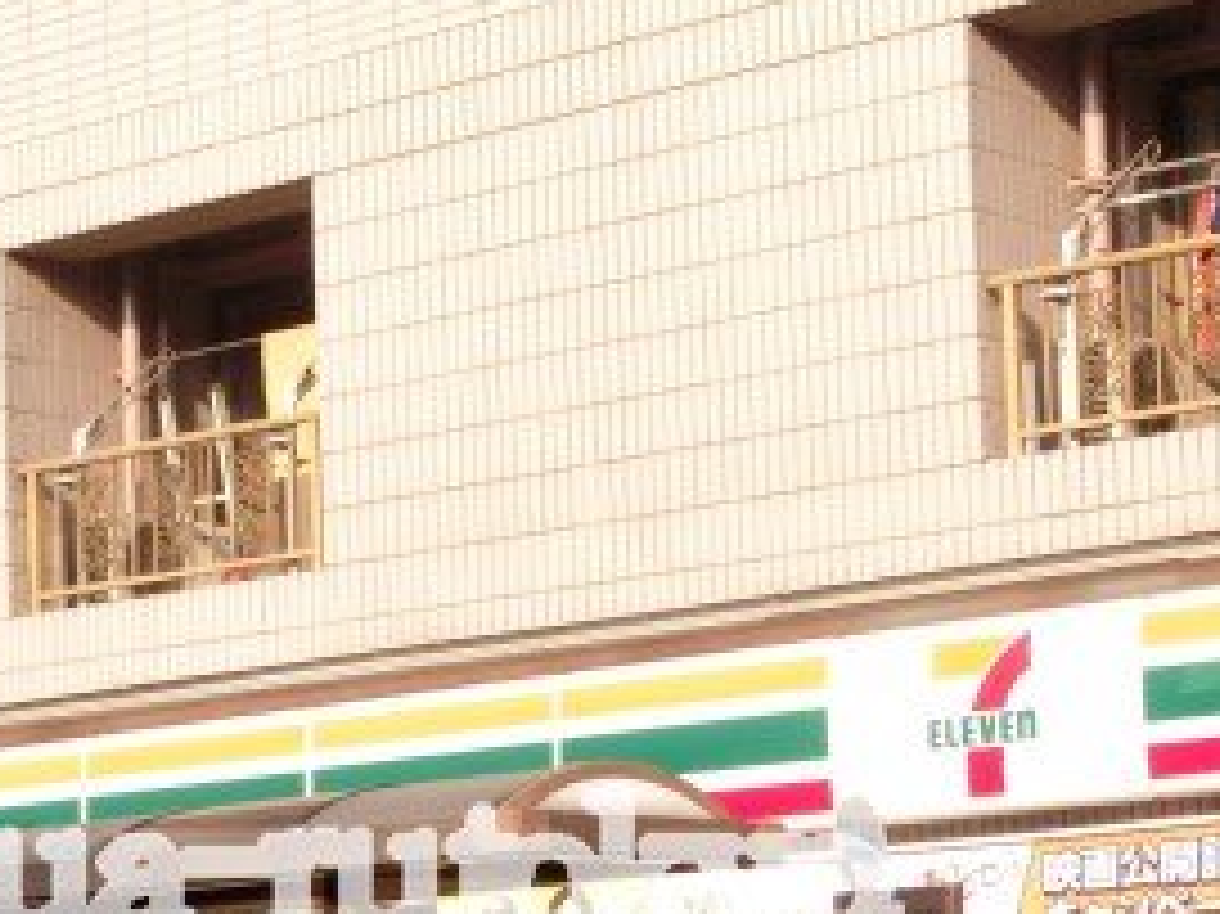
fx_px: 4157
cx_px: 365
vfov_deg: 12.4
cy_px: 873
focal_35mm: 118
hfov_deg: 16.6
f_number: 4.3
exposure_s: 1/250
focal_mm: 9.16
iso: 80
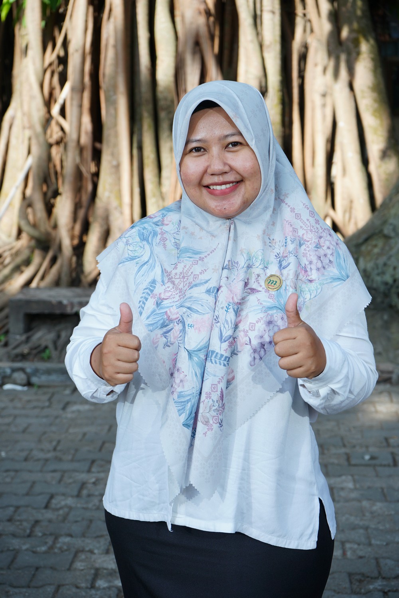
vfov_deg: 32.9
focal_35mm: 61
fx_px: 1014
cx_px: 200
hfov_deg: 22.3
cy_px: 299
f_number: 6.3
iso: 160
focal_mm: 61
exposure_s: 1/160
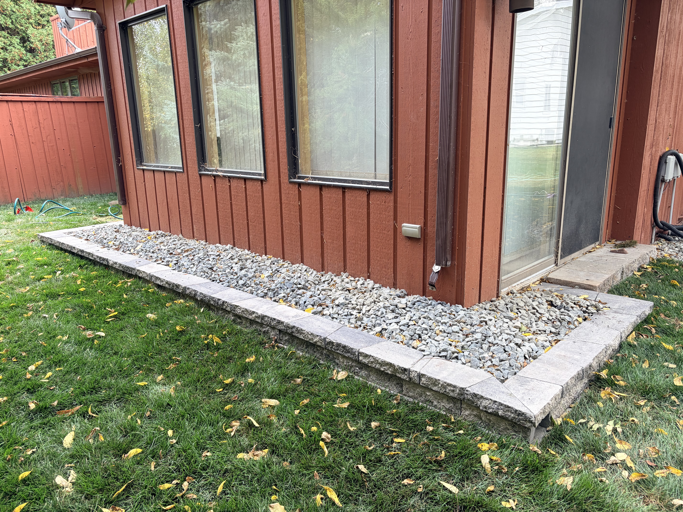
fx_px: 513
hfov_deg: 67.3
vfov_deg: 53.1
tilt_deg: -13.9
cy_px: 256
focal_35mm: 26
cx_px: 342
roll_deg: +0.4
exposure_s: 1/150
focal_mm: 5.96
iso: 32
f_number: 1.6
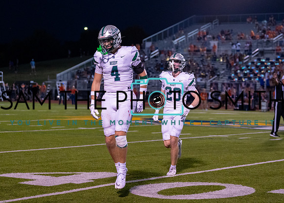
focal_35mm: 99
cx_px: 143
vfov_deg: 14.5
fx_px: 799
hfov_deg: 20.2
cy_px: 90
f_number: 2.8
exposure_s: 1/1000
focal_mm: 70
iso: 3200
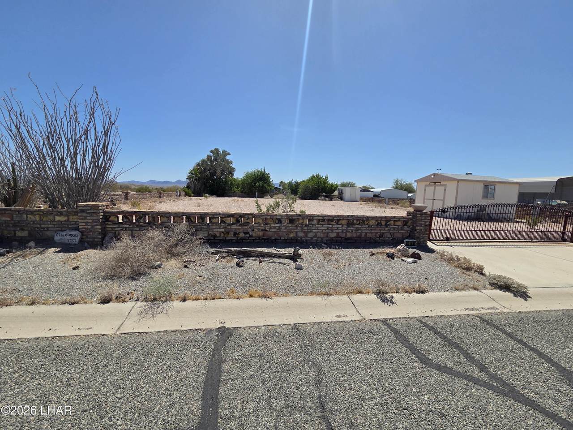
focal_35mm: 13
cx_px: 286
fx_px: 215
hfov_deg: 106.2
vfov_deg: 89.9
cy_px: 215
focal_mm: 2.2
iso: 50
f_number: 2.2
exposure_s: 1/3151
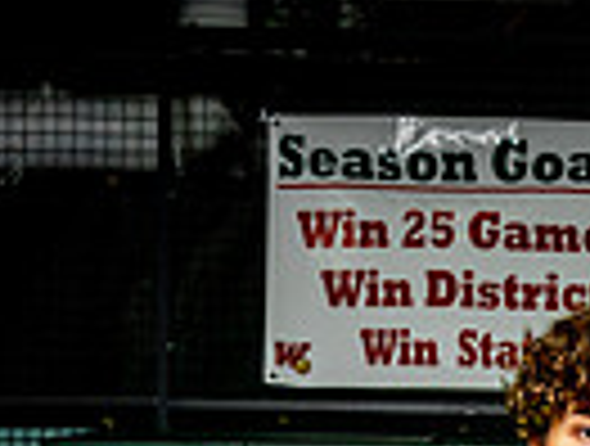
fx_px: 1350
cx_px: 518
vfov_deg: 14.2
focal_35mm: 79
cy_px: 1005
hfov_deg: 24.0
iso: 200
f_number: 7.1
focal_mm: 24
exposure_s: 1/200
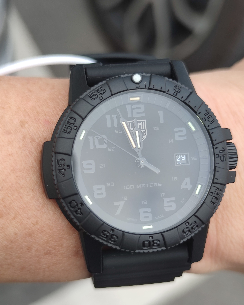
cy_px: 160
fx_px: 451
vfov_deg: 37.3
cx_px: 122
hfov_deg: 30.3
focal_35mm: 50
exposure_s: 1/100
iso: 66
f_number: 1.69
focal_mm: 6.72
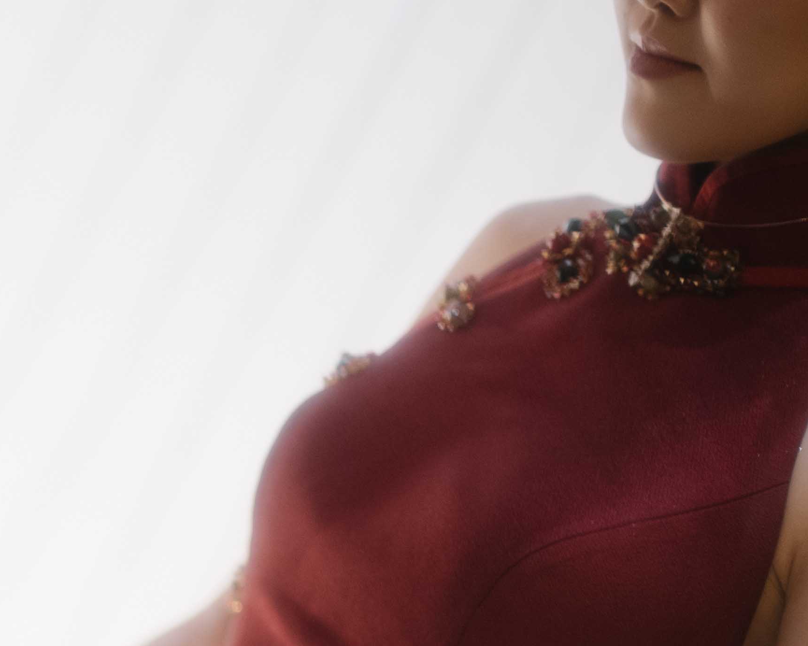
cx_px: -286
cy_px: 896
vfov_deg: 13.0
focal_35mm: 114
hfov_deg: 15.9
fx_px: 2726
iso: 400
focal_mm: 35
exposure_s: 1/125
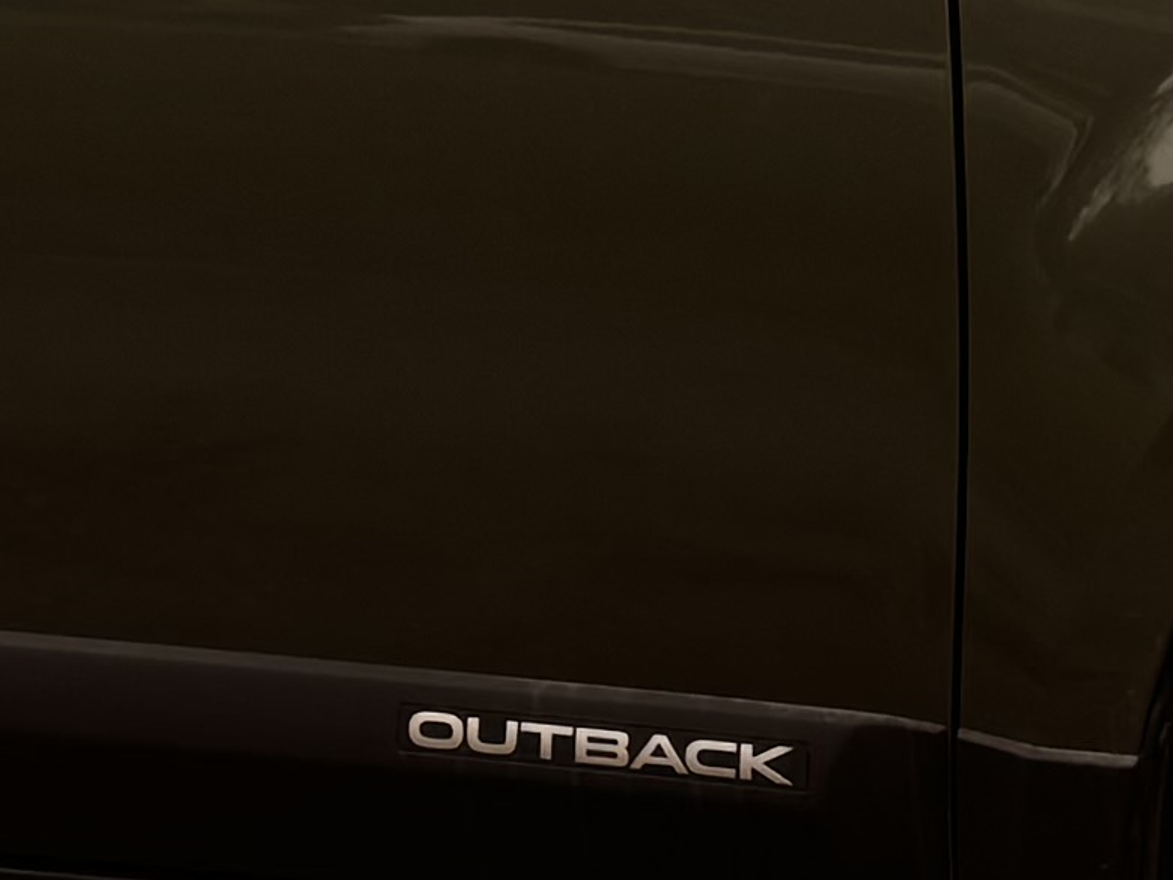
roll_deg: +1.0
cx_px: 697
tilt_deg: -11.5
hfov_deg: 11.2
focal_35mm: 176
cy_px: -12
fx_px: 5963
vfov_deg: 8.4
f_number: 1.78
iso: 80
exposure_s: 1/202
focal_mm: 6.76
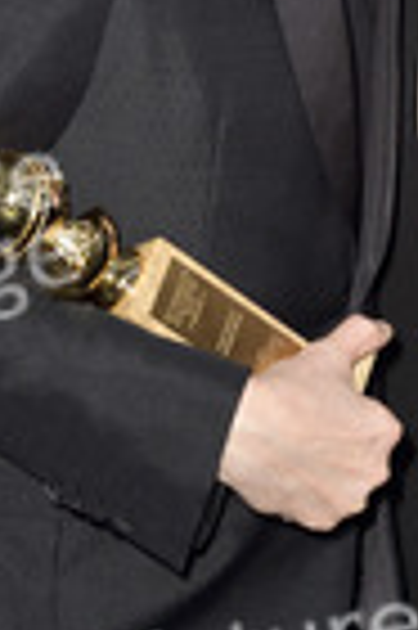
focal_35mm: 200
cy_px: 36
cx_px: 339
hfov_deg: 6.8
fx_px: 3492
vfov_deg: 10.2
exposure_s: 1/320
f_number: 6.3
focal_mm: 70
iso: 500
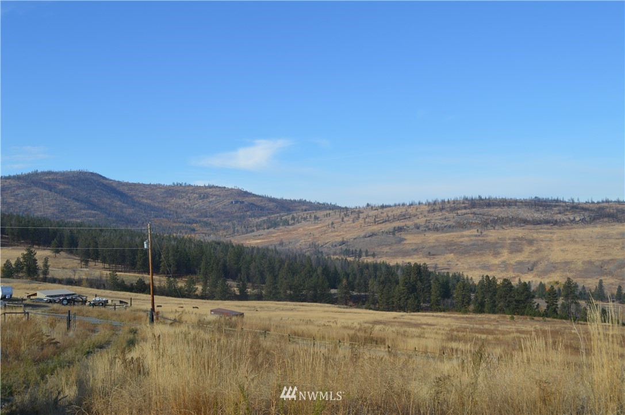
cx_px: 312
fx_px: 624
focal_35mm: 36
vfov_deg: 36.8
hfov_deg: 53.2
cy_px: 208
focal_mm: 24
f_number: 8
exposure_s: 1/250
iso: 100
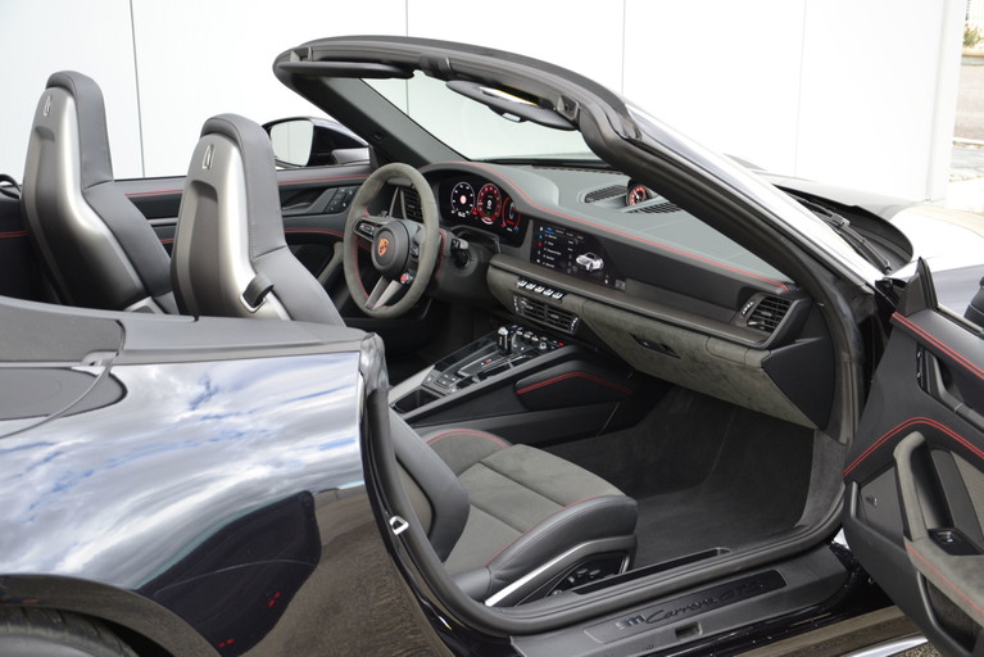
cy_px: 328
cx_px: 492
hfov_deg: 35.0
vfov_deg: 23.8
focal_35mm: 57
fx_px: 1559
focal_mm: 38
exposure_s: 1/80
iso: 400
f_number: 4.5
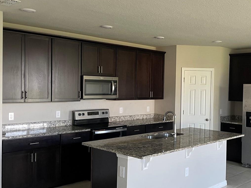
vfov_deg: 35.1
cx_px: 174
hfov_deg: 44.9
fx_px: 297
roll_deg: -1.2
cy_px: 102
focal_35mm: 41
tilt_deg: -2.3
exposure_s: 1/60
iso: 125
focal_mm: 4.2
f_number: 1.6
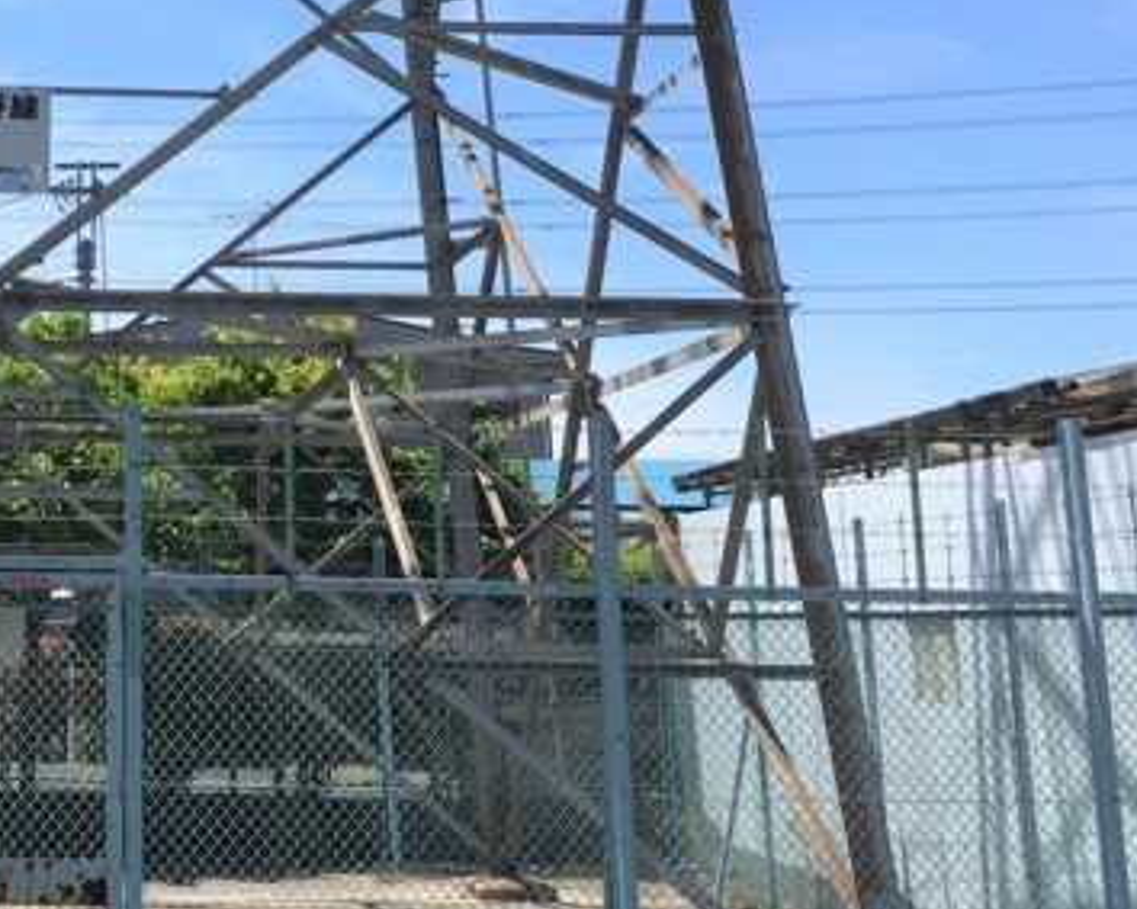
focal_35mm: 64
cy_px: 74
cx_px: 13
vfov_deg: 23.2
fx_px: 2153
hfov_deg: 27.9
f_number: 2.2
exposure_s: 1/1876
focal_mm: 4.15
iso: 25
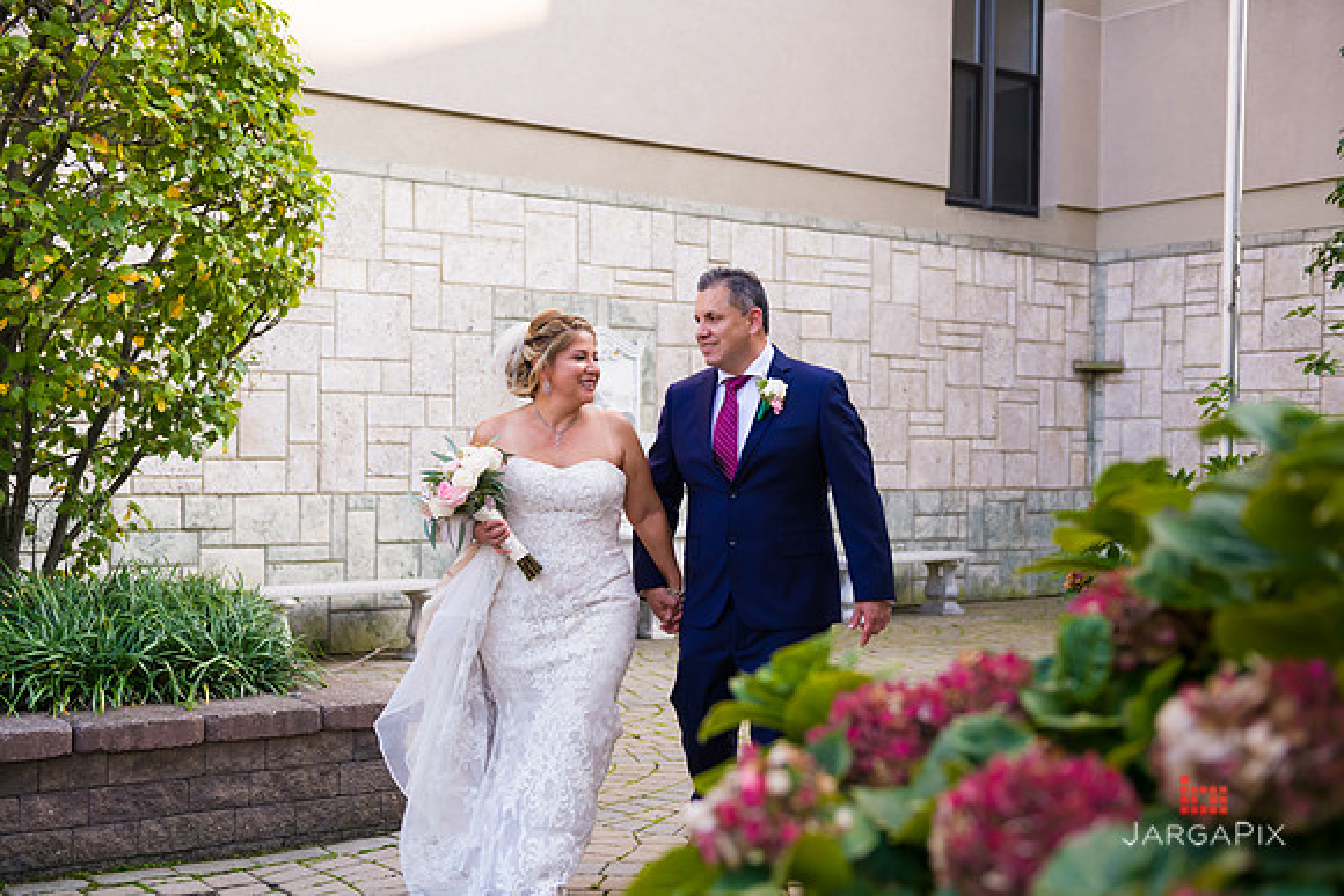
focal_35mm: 42
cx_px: 672
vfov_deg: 31.9
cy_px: 448
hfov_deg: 46.4
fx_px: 1568
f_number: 3.2
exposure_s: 1/500
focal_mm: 42
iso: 400
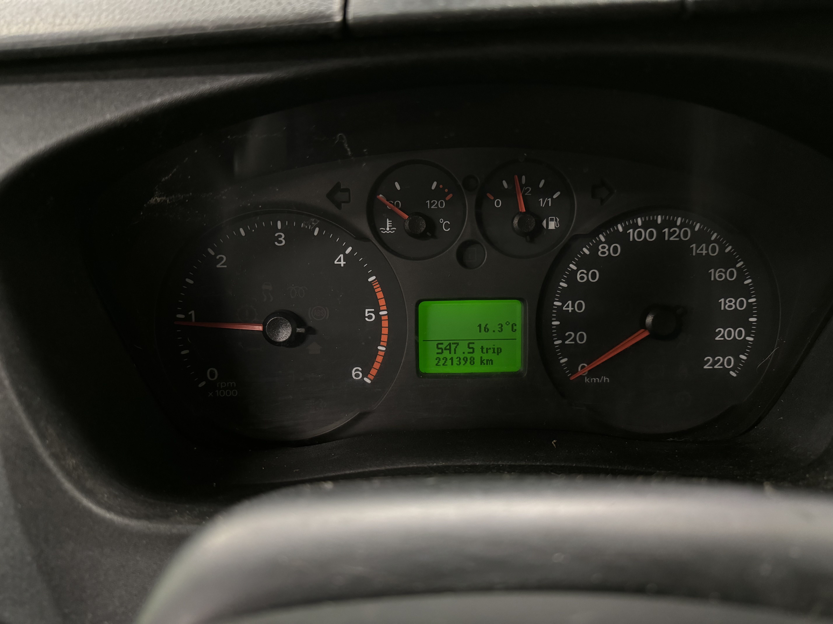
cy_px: 312
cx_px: 416
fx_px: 578
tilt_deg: -31.0
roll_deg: +0.7
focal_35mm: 24
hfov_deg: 71.6
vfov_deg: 56.8
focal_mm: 6.76
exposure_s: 1/50
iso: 800
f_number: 1.78
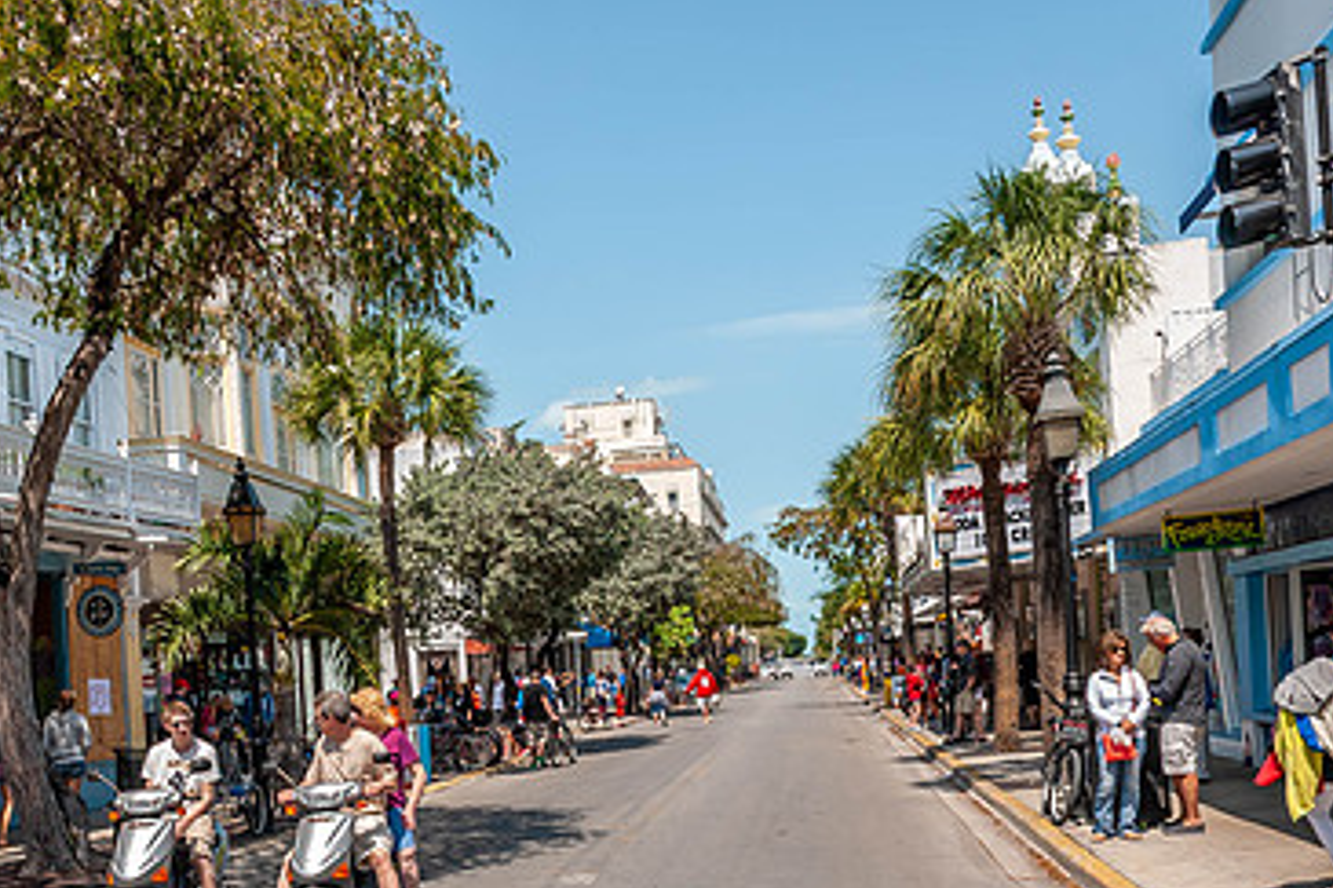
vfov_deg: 30.6
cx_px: 460
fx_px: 1591
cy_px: 676
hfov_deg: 44.9
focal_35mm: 43
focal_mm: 18
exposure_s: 1/200
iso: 100
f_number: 8
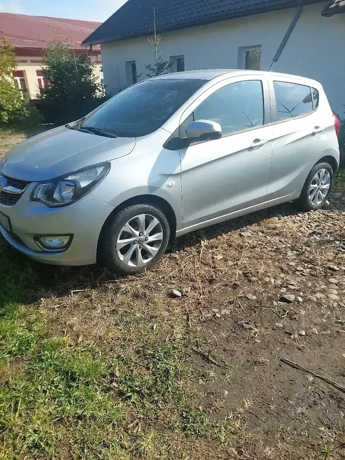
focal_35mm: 24
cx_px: 172
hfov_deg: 56.8
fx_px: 319
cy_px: 230
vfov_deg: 71.6
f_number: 1.8
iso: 40
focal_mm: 5.23
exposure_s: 1/1250
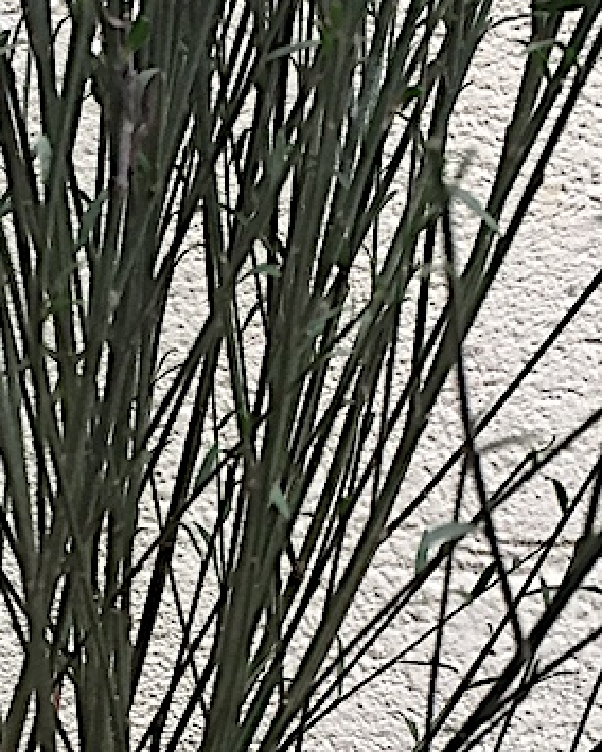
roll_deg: -0.6
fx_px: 1893
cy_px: 594
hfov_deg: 17.8
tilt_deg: -12.6
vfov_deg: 22.2
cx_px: 68
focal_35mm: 85
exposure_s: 1/33
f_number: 2.2
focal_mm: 4.15
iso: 32
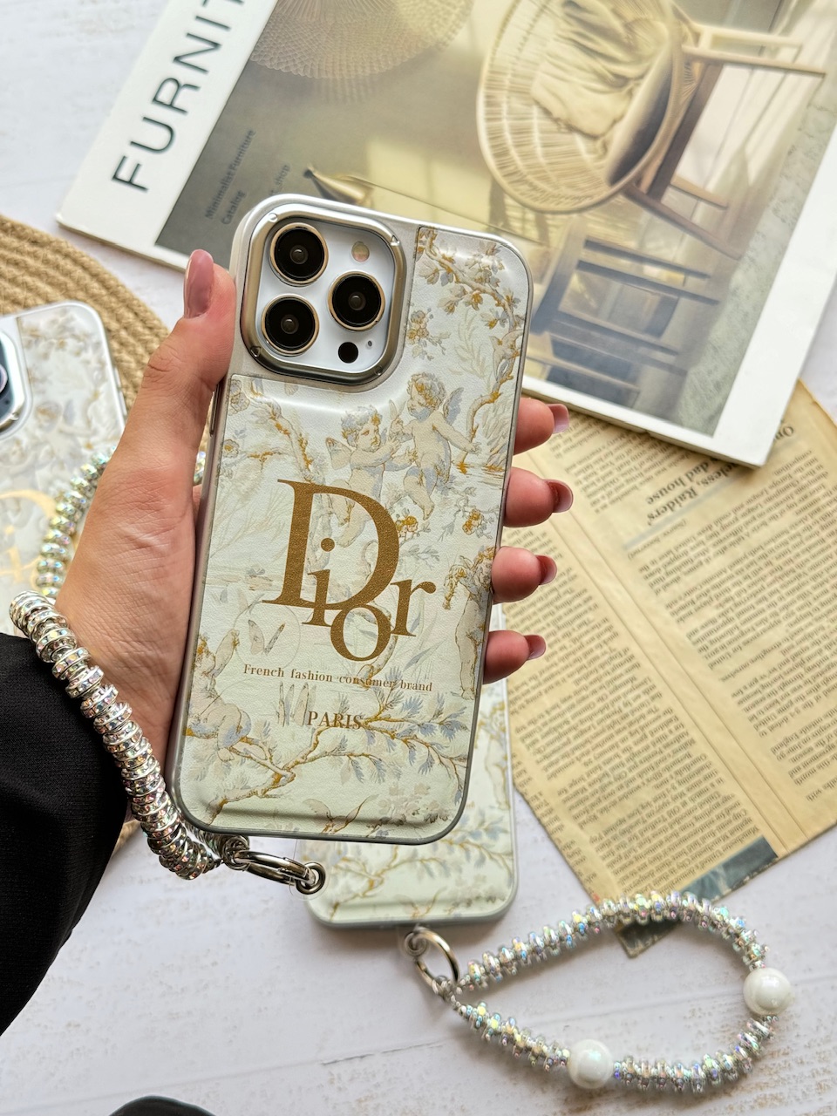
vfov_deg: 39.7
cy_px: 558
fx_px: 1547
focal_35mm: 48
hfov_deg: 30.3
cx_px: 418
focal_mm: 6.76
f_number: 1.78
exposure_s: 1/121
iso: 64
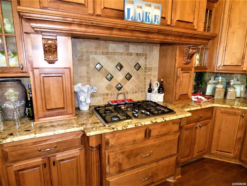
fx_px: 143
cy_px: 93
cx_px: 124
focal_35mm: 20
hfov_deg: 81.7
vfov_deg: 66.0
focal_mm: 3.58
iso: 800
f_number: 2.8
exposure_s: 1/60
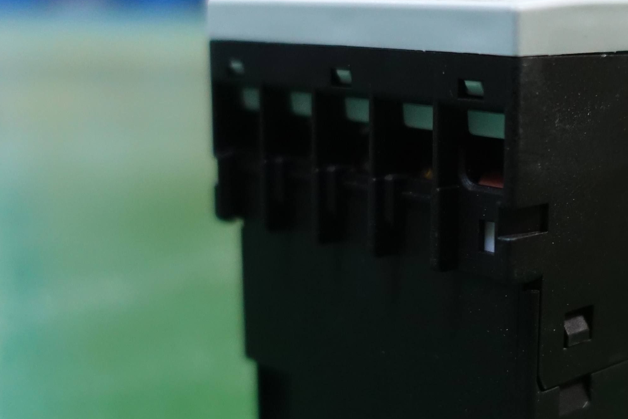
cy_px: 274
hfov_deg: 29.8
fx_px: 1151
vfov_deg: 20.6
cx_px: 497
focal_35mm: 66
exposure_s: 1/30
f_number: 1.8
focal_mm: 8.8
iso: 800
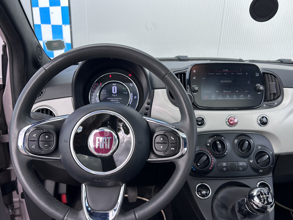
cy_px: 109
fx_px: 229
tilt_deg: -19.6
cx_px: 145
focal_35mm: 27
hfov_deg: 65.3
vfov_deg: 51.4
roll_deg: -1.7
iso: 50
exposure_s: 1/395
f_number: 1.5
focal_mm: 5.7
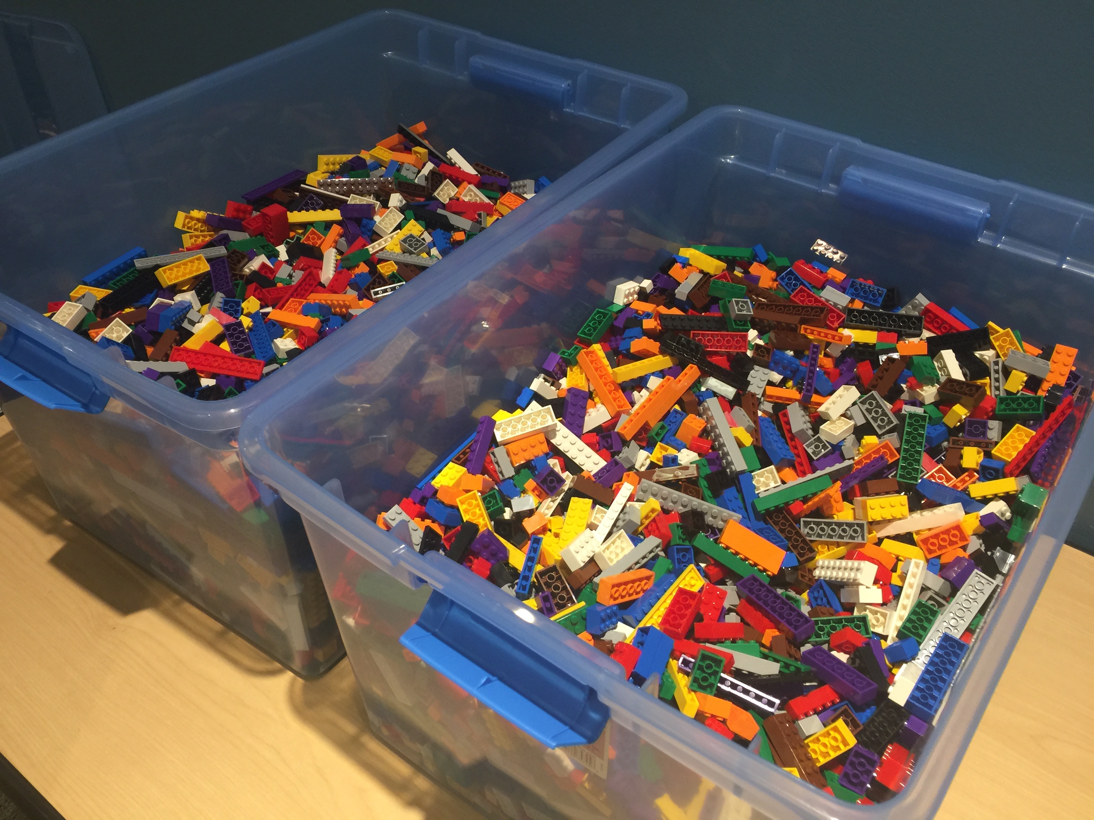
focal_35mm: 29
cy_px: 410
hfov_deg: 61.7
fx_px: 917
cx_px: 547
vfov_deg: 48.2
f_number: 2.2
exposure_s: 1/15
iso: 50
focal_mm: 4.15
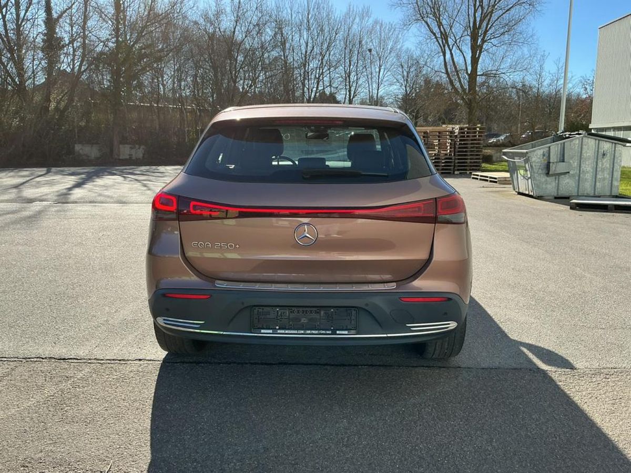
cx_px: 316
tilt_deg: -9.7
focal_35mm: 29
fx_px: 529
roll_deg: -0.8
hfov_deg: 61.7
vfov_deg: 48.2
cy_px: 236
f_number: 1.8
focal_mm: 3
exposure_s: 1/978
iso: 25
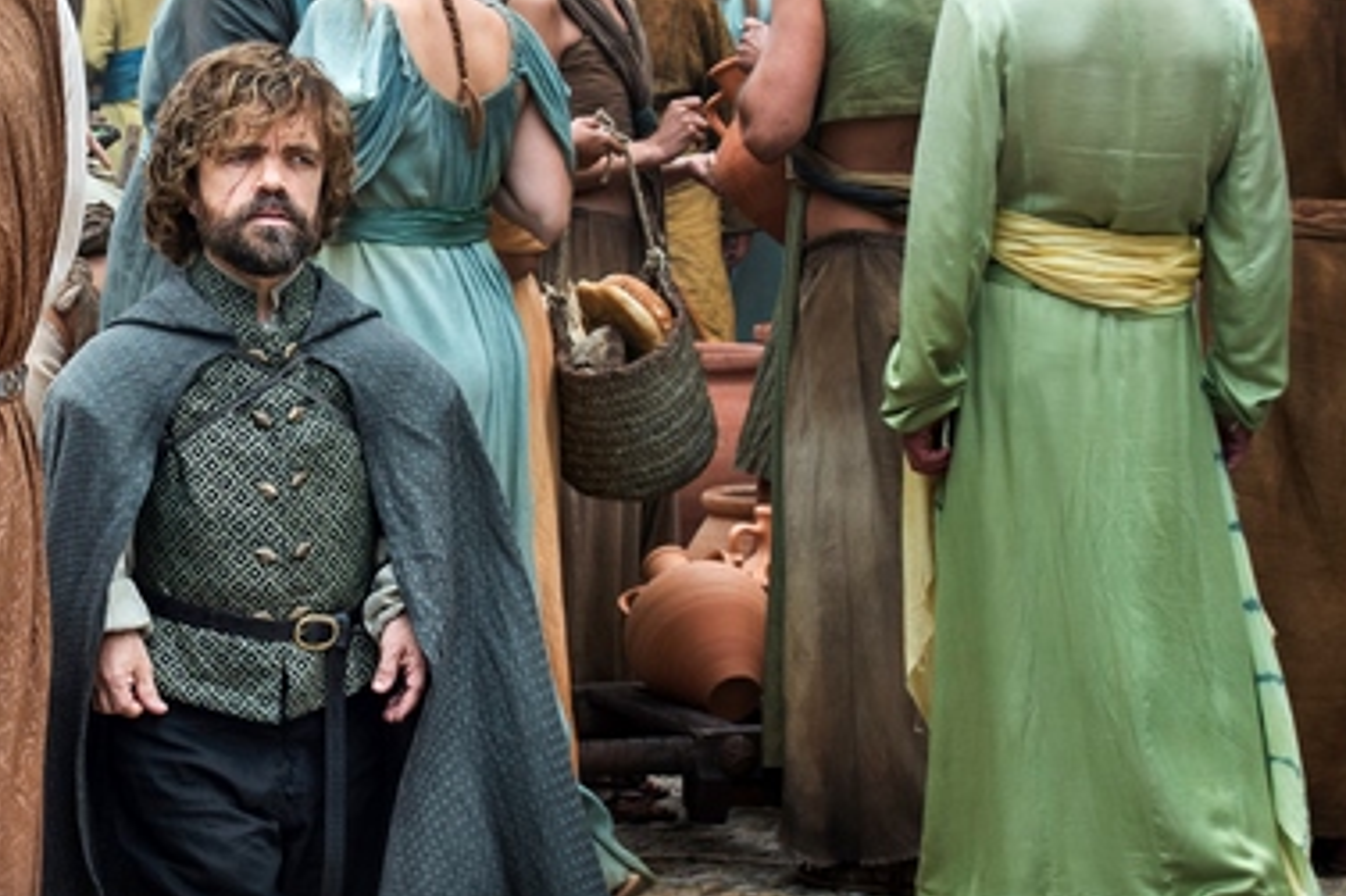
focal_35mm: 130
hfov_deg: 15.6
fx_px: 4858
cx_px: 200
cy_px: 468
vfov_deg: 10.5
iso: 800
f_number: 8
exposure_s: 1/160
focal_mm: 70
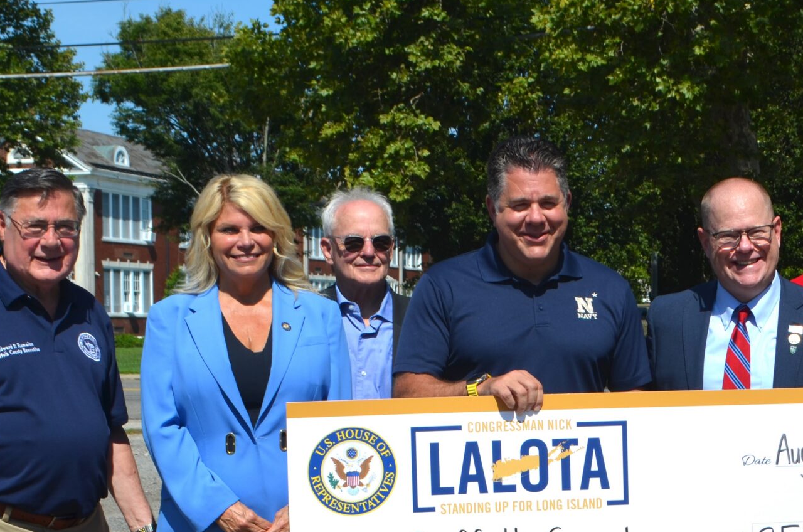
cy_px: 416
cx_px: 593
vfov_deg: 15.6
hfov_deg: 23.2
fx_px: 1937
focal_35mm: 87
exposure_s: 1/320
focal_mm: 29
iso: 100
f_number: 9
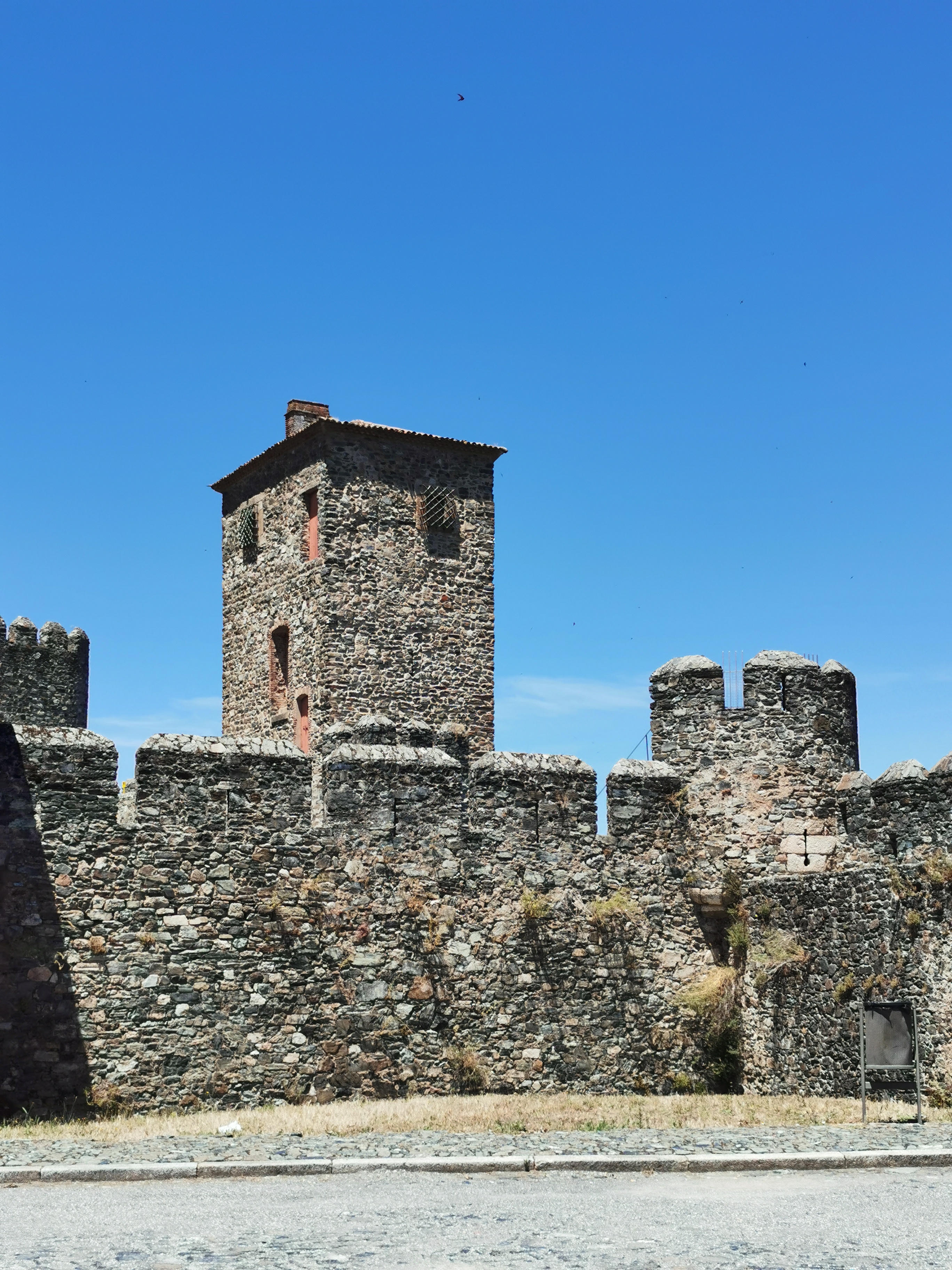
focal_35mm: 49
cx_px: 476
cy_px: 635
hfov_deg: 29.7
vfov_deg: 38.9
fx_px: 1797
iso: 50
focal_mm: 5.56
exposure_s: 1/3759
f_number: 1.6
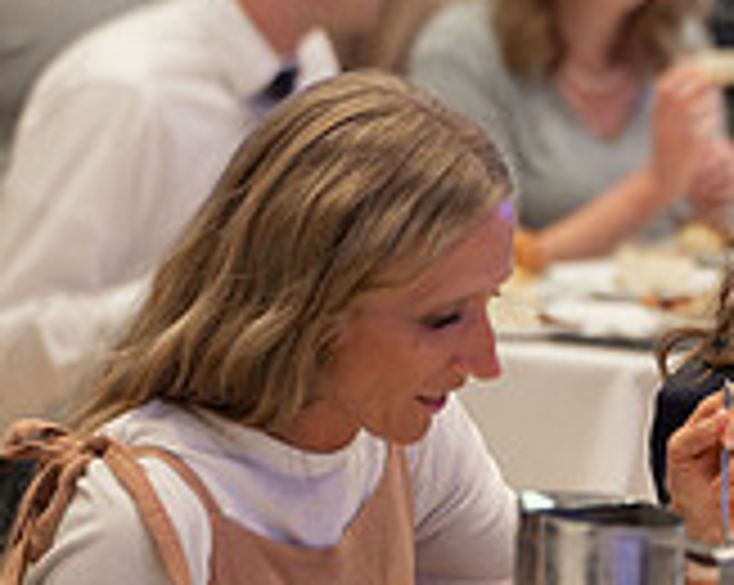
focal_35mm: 351
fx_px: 7616
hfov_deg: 5.5
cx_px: 1072
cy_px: 371
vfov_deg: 4.4
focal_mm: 105
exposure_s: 1/200
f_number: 2.8
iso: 6400
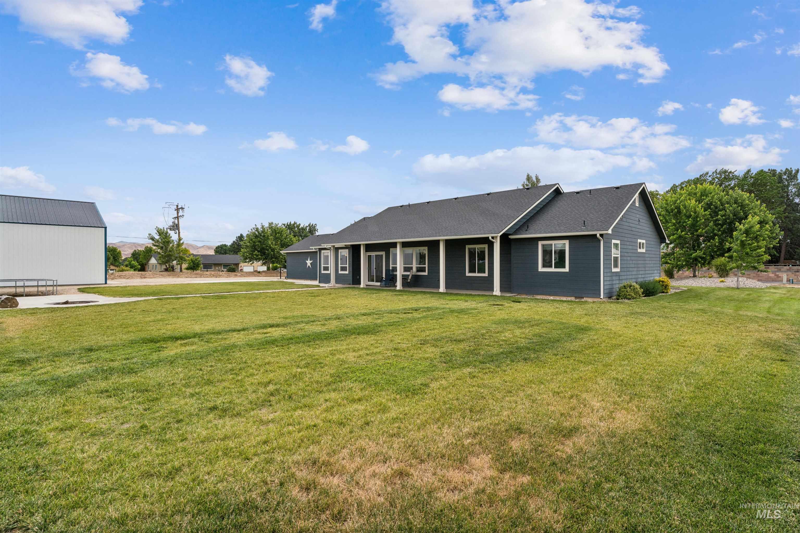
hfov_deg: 88.7
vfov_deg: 66.2
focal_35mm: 18
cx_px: 400
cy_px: 266
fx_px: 409
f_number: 13
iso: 400
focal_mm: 18.4
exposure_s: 1/400
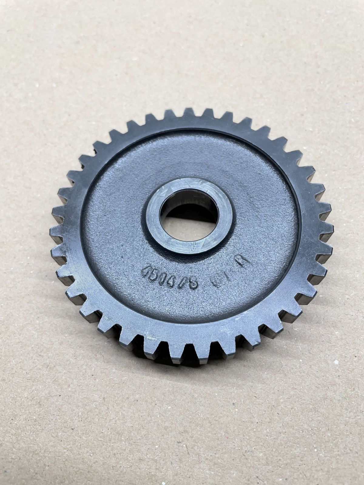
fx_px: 365
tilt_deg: -64.4
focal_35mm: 26
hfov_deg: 53.1
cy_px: 242
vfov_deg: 67.3
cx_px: 182
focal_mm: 4.2
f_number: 1.6
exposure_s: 1/100
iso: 80
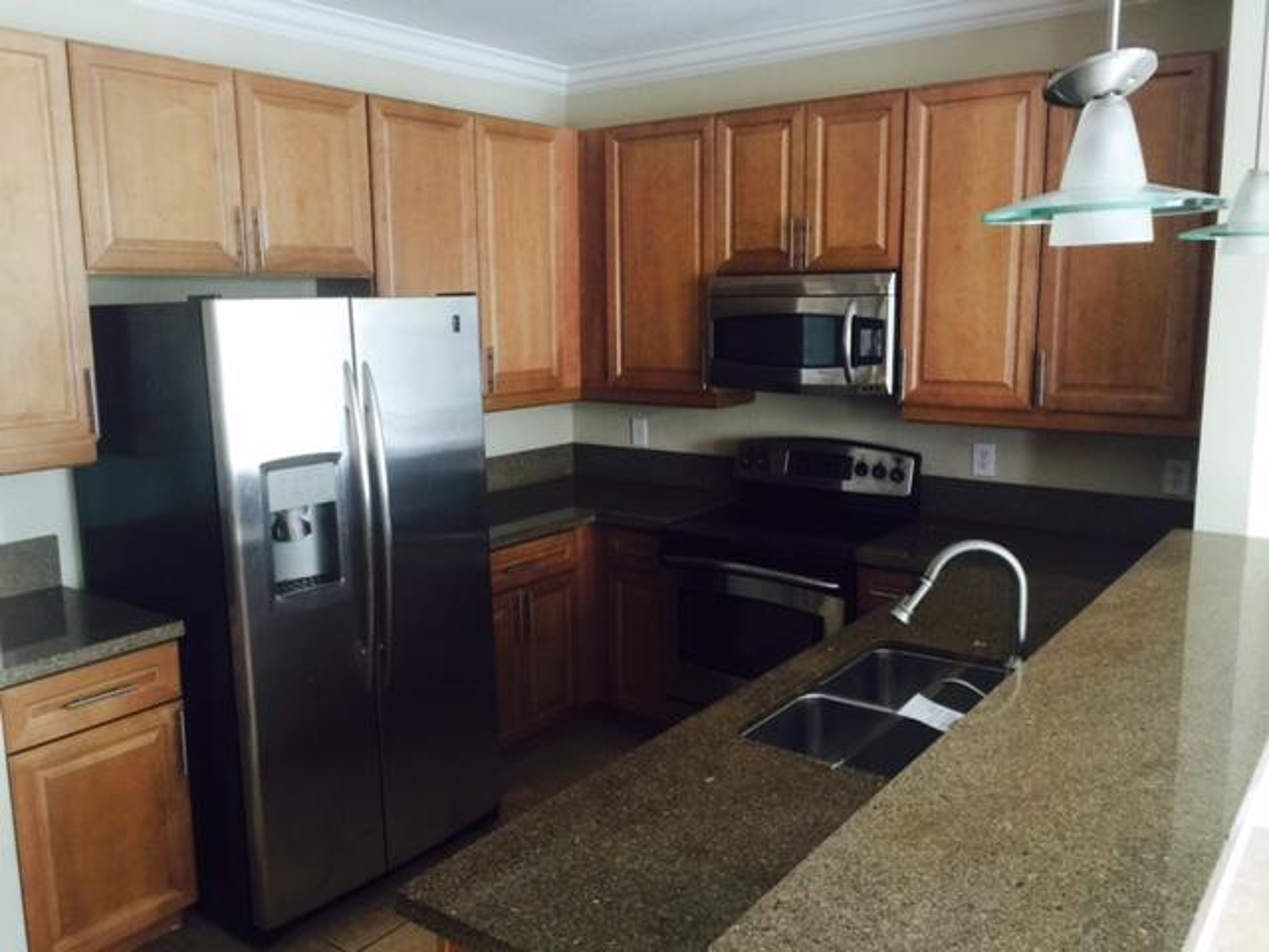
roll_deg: -0.9
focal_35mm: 29
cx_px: 634
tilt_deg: -8.1
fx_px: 1063
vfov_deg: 48.2
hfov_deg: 61.7
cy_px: 476
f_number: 2.2
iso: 80
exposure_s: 1/15
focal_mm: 4.15
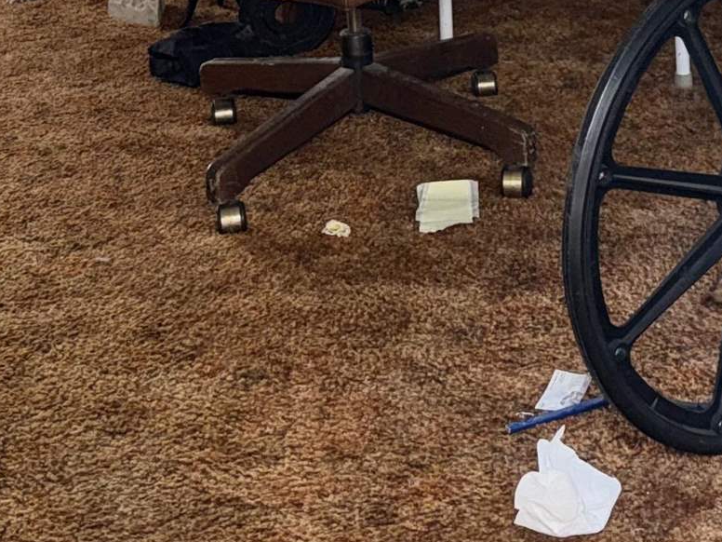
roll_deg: +4.0
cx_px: 408
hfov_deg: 20.6
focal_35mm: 95
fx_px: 1981
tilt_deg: -5.7
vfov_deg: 14.1
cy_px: -375
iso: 100
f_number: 1.78
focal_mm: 6.76
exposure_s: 1/30
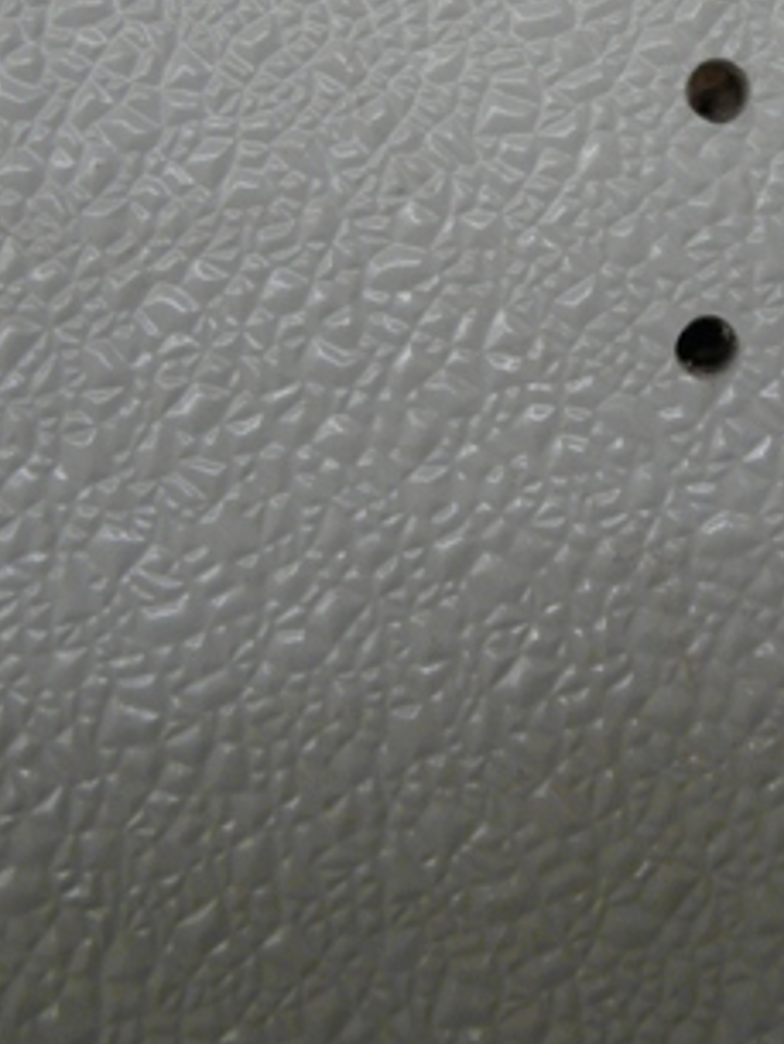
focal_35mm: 57
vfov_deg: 31.9
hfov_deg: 24.8
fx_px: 1720
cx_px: 729
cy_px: 79
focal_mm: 4.7
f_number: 2.8
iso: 160
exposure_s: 1/30
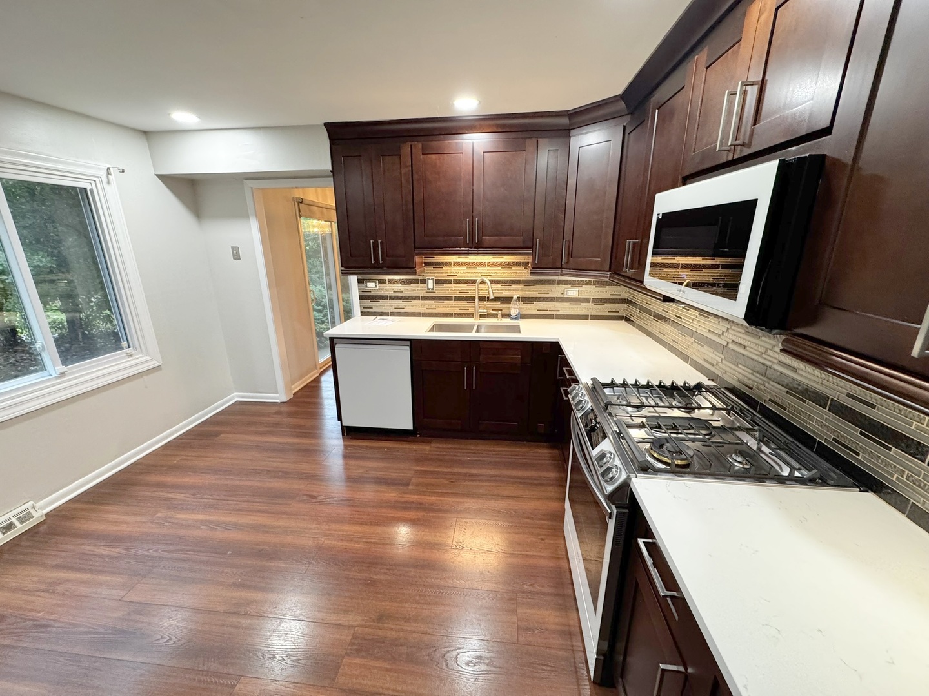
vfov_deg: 85.7
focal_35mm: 14
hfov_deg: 102.1
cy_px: 348
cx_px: 464
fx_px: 376
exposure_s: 1/60
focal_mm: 2.22
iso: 250
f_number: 2.2
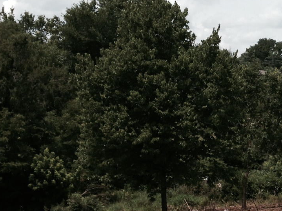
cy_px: 177
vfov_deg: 15.6
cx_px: 341
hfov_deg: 19.6
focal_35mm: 94
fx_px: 766
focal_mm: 4.12
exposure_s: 1/1938
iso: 50
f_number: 2.4
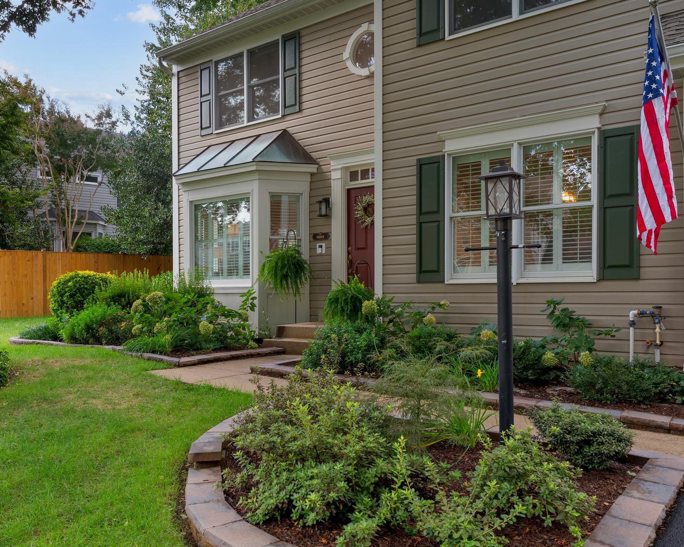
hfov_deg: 60.0
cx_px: 277
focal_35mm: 29
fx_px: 587
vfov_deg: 50.0
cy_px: 272
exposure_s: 1/5
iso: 200
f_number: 9
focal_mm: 25
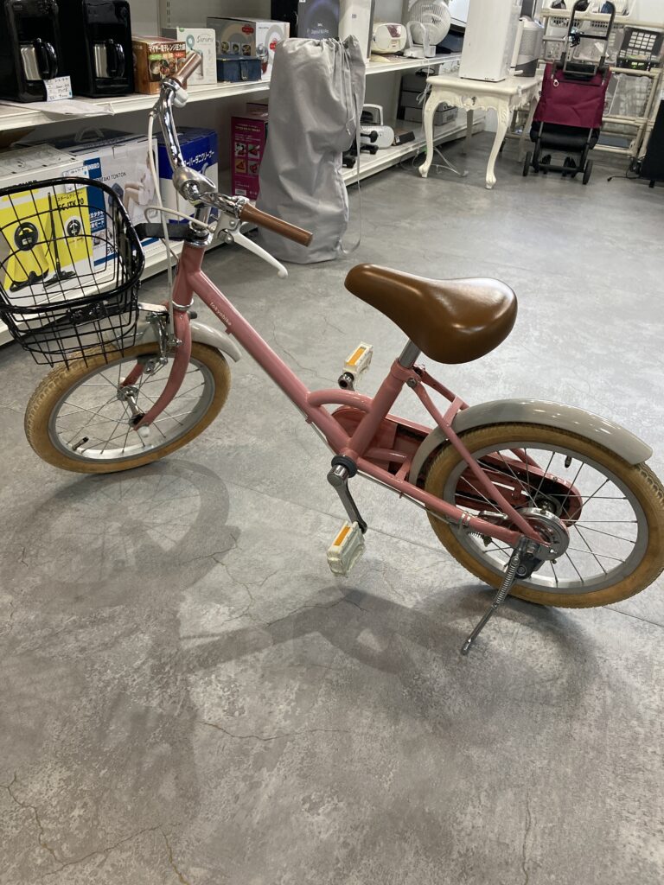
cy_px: 442
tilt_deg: -30.4
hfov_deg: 49.7
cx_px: 332
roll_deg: -5.5
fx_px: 716
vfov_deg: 63.4
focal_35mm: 28
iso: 125
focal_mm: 3.99
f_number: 1.8
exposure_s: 1/60
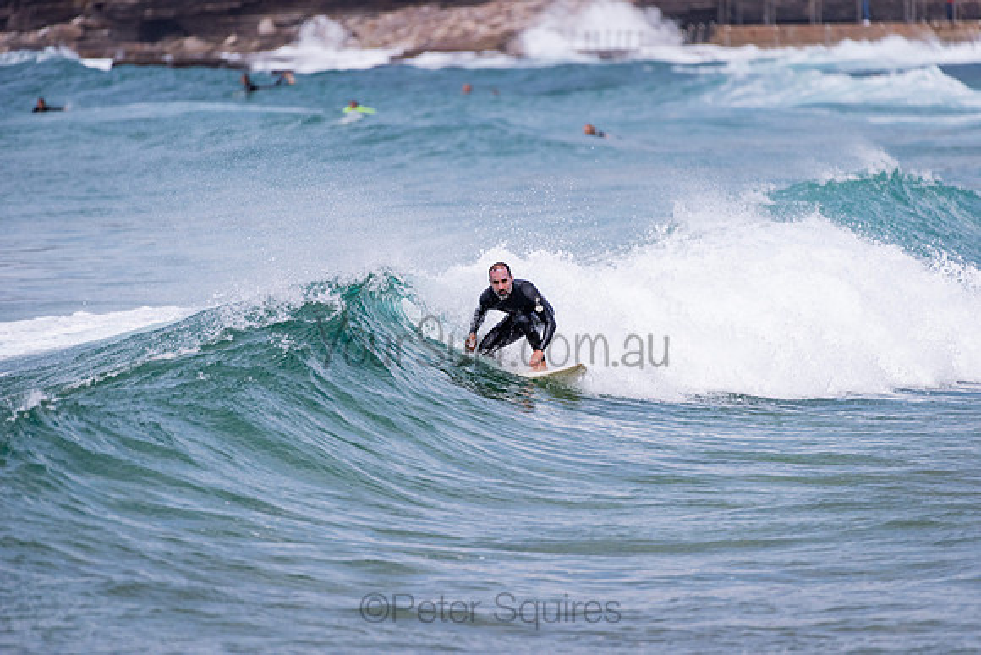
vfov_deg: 2.8
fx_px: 13628
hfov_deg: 4.1
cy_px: 328
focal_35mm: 500
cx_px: 490
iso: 360
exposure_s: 1/1250
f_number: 5.6
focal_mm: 500
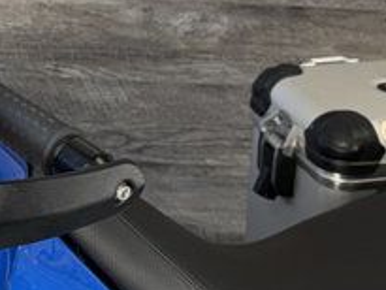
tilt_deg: -4.5
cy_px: -2
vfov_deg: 12.2
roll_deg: -4.3
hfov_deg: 15.4
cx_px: -154
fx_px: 1339
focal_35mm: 120
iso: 50
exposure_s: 1/31
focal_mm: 6.76
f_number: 1.78
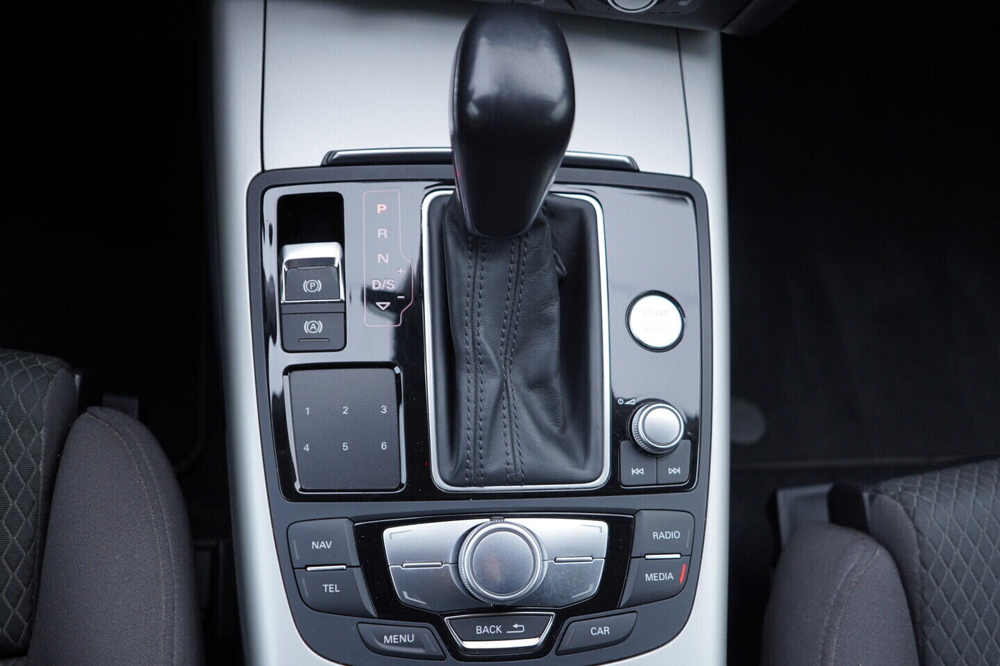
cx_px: 500
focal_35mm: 36
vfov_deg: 36.9
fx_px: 1000
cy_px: 333
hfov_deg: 53.1
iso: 160
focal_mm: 24
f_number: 2.8
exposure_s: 1/40
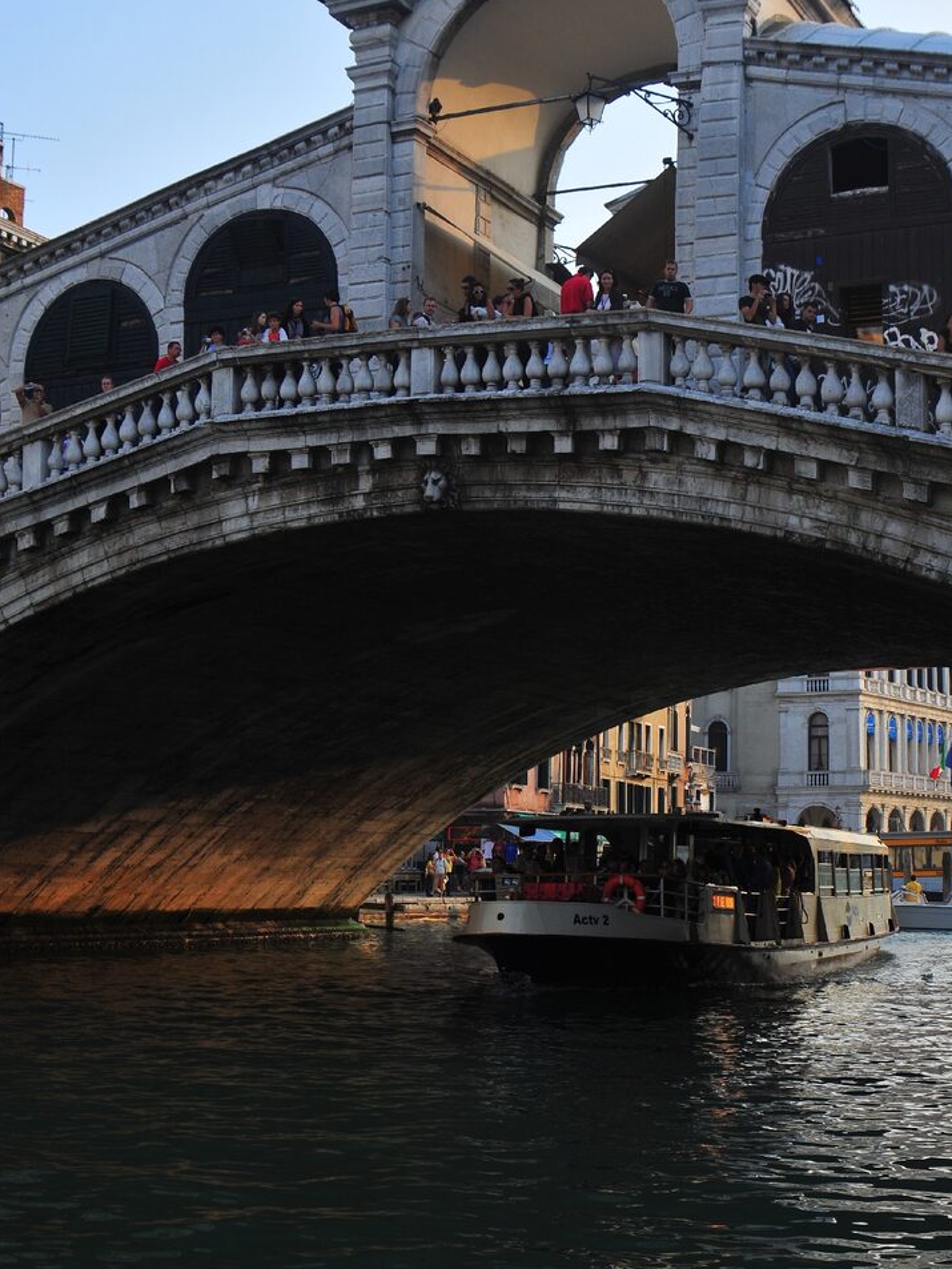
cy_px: 640
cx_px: 516
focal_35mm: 53
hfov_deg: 27.7
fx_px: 1929
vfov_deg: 36.4
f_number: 9
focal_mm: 29
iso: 200
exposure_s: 1/250
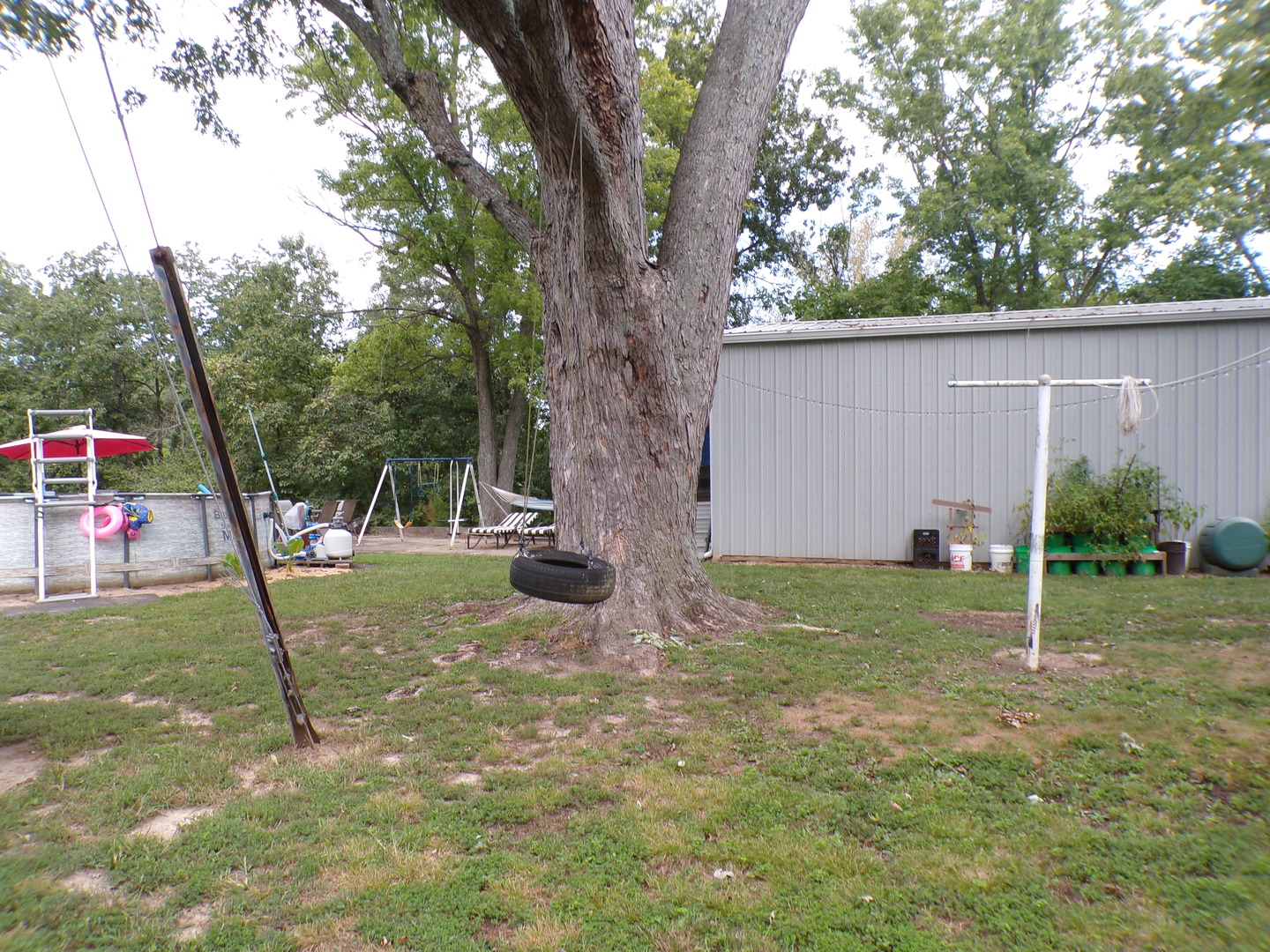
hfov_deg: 71.6
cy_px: 476
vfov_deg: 56.8
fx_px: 881
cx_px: 635
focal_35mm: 24
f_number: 4.4
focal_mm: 4.3
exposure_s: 1/140
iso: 100
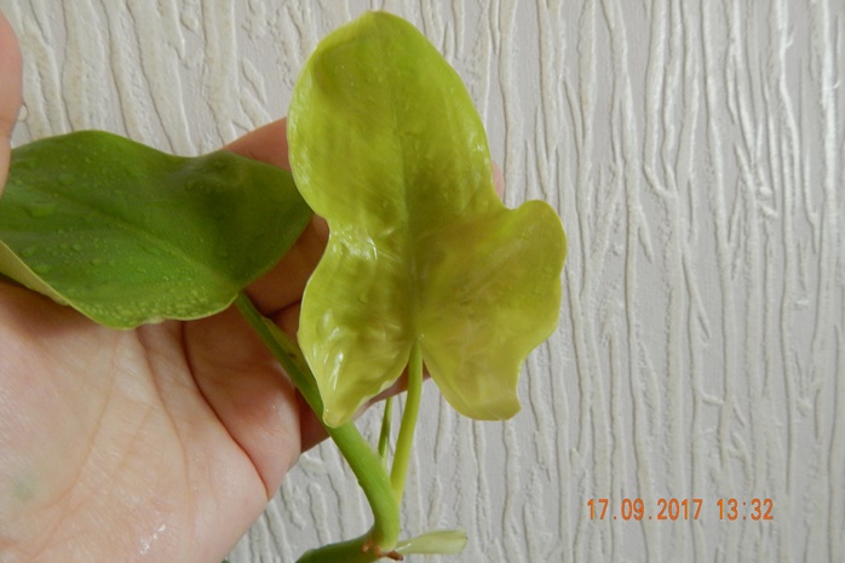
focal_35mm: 24
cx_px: 422
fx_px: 563
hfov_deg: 73.8
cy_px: 257
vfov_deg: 53.0
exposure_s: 1/15
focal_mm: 4
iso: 400
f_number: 3
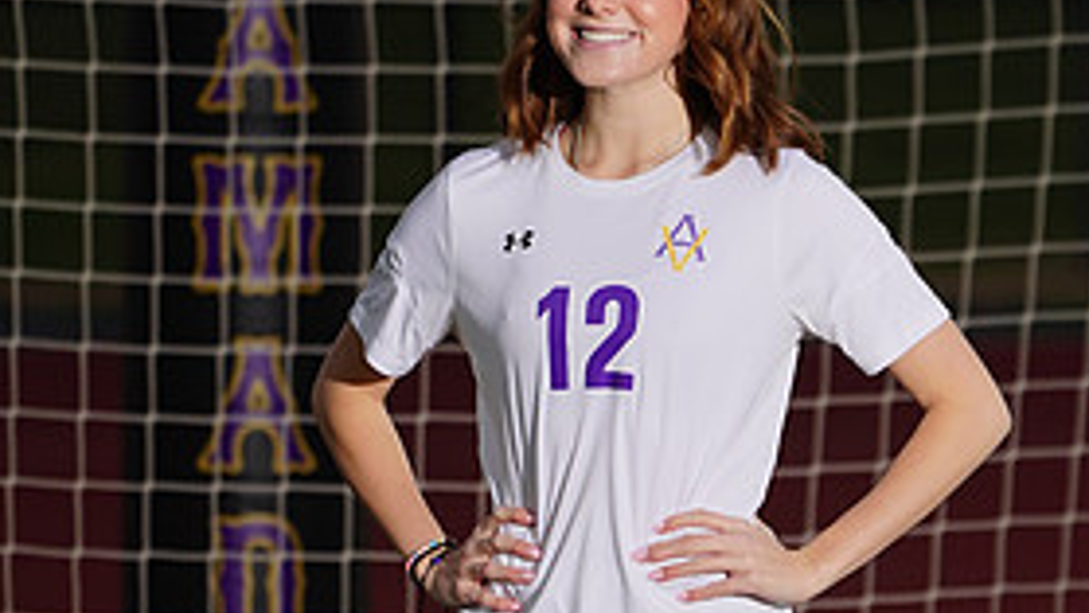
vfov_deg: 2.1
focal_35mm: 571
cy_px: 734
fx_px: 16490
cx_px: 529
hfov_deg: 3.8
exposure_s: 1/200
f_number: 5.6
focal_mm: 262
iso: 320
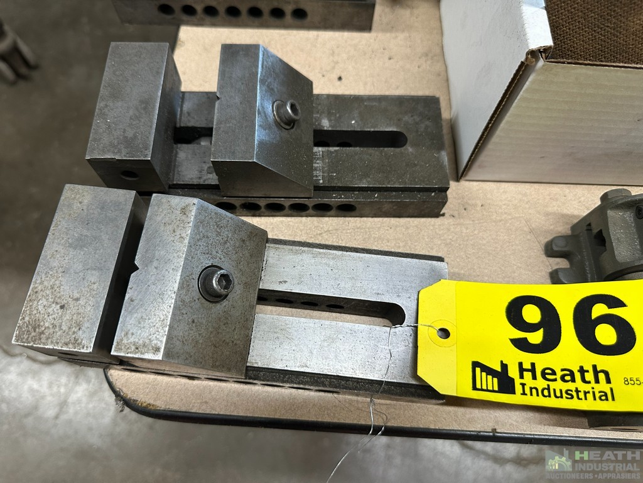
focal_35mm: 24
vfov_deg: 56.8
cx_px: 322
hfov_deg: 71.6
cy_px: 242
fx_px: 446
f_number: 1.78
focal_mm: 6.86
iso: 200
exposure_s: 1/60
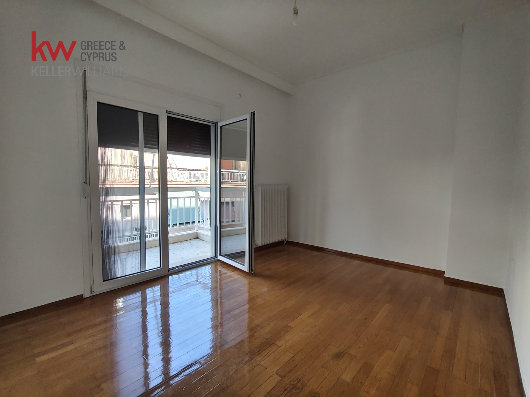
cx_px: 265
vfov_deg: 81.7
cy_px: 198
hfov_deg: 98.2
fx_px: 230
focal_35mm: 15
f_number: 2.2
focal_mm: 1.67
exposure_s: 1/100
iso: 200
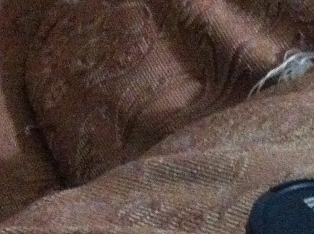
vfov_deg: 10.6
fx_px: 1186
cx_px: 398
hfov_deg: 14.5
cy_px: 408
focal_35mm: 131
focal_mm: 3.85
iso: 1000
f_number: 2.8
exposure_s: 1/15
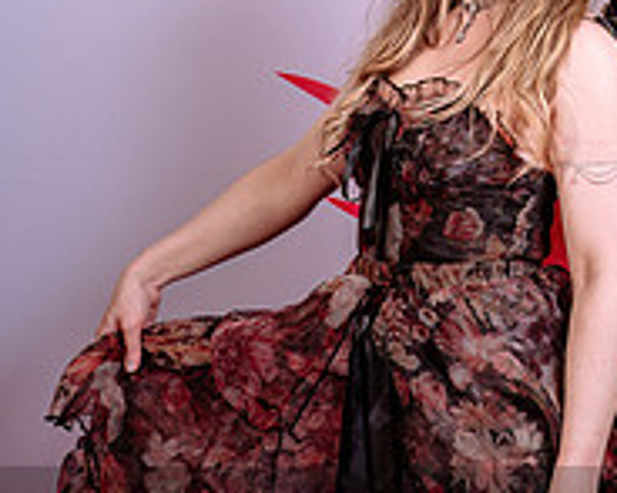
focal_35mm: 112
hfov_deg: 16.4
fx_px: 2044
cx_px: 760
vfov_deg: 13.7
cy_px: 119
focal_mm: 36
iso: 100
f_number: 5.6
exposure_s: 1/200
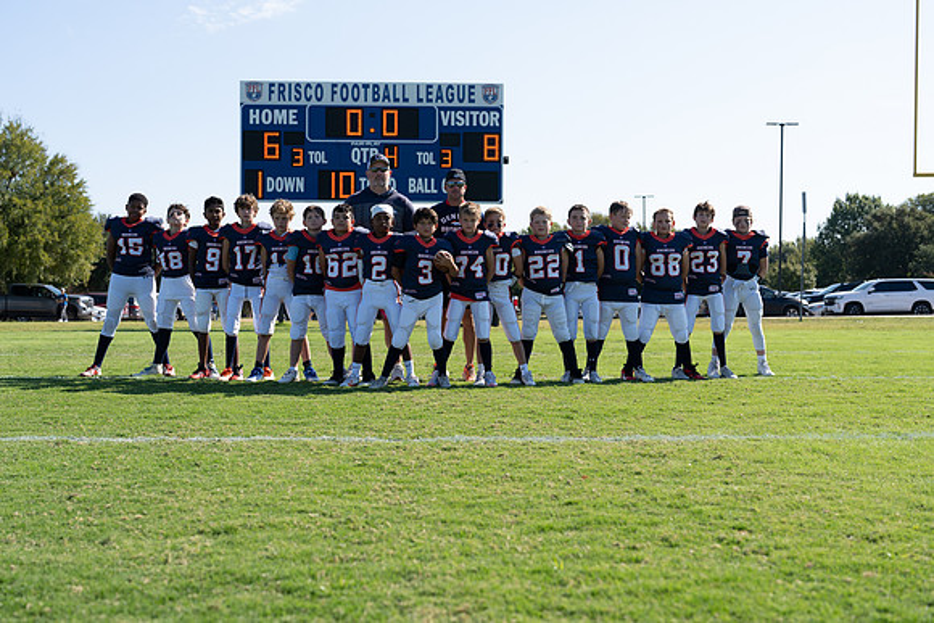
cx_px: 467
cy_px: 312
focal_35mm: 50
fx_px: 1297
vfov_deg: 27.0
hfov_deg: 39.6
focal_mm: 50
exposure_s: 1/800
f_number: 3.5
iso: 100
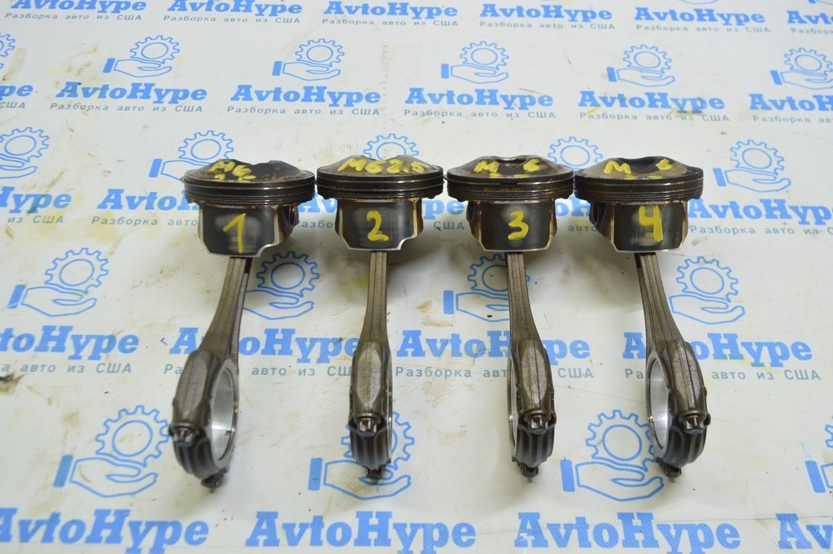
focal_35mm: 33
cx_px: 416
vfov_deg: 39.9
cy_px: 277
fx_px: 763
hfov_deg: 57.3
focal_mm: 22
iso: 400
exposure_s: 1/20
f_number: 5.6
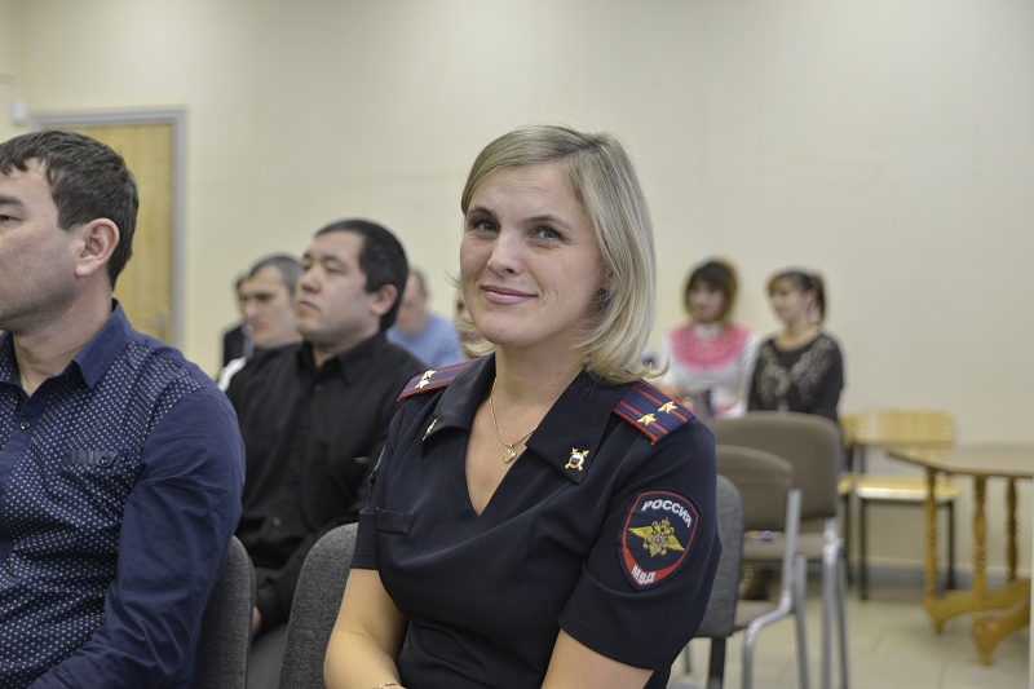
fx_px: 1378
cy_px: 344
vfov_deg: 28.1
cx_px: 517
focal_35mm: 48
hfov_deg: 41.1
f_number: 2.8
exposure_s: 1/125
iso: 560
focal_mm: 48
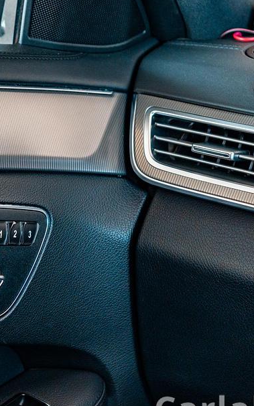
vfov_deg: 15.9
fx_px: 1450
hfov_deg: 10.0
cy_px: 226
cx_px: 17
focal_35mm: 131
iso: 500
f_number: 3.2
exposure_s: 1/20
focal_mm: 44
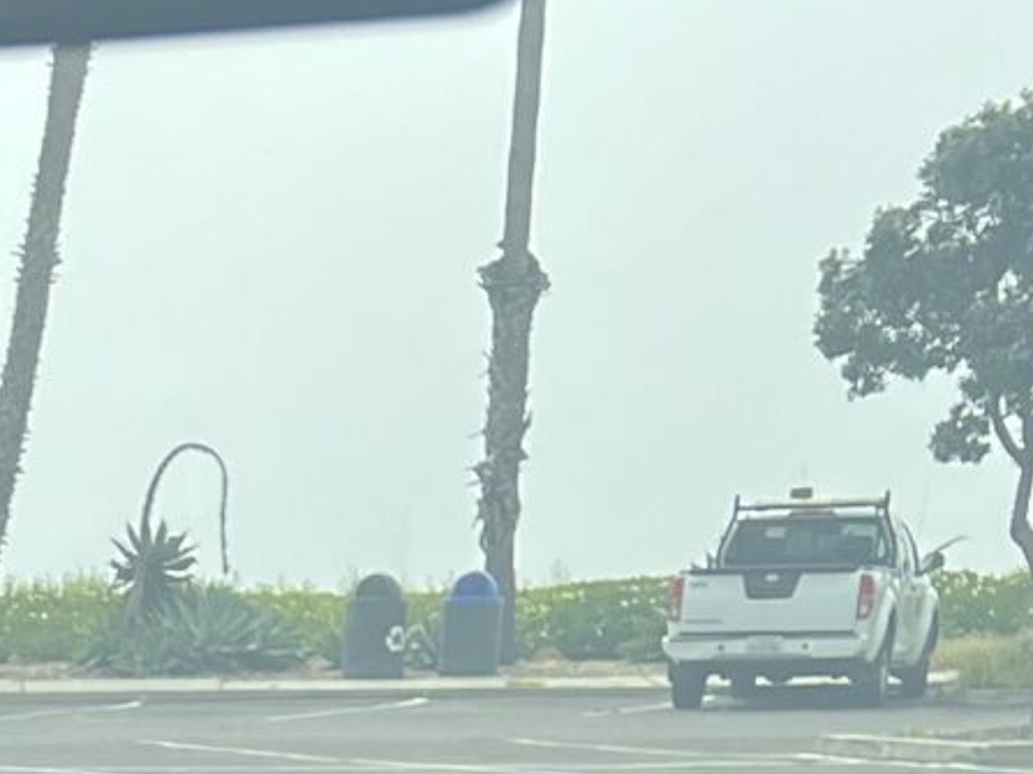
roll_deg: +1.1
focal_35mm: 149
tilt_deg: -18.9
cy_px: 2084
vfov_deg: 8.7
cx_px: -890
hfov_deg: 12.1
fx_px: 4445
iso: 50
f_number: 1.5
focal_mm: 5.7
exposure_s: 1/2915
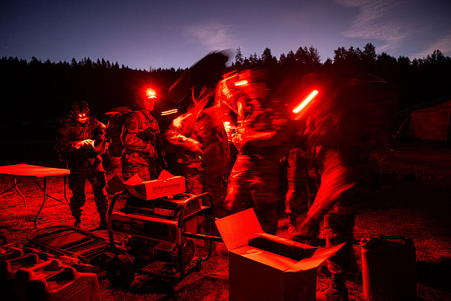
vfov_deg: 53.2
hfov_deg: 73.7
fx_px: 301
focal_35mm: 24
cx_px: 226
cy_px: 150
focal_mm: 24
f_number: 2.8
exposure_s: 1/5
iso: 4000
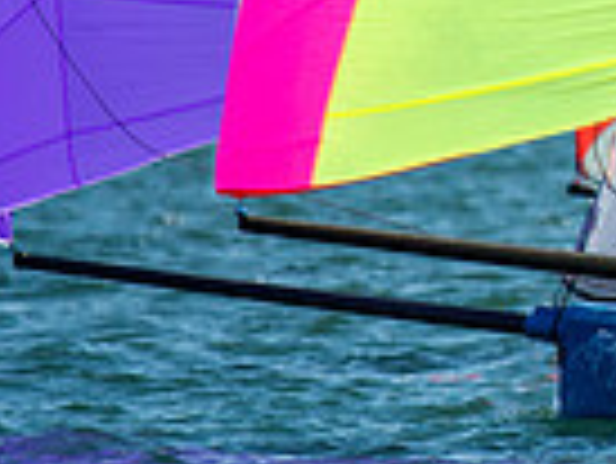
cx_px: 1263
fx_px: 32629
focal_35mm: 1832
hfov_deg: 1.1
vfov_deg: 0.8
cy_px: -273
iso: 250
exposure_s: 1/3200
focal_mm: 300
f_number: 4
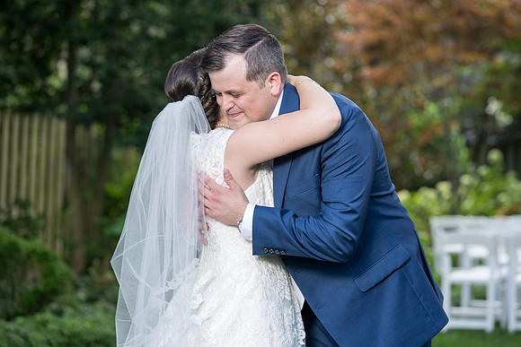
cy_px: 164
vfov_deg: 10.1
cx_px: 291
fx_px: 1969
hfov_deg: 15.1
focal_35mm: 136
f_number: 4
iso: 100
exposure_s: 1/200
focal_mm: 122
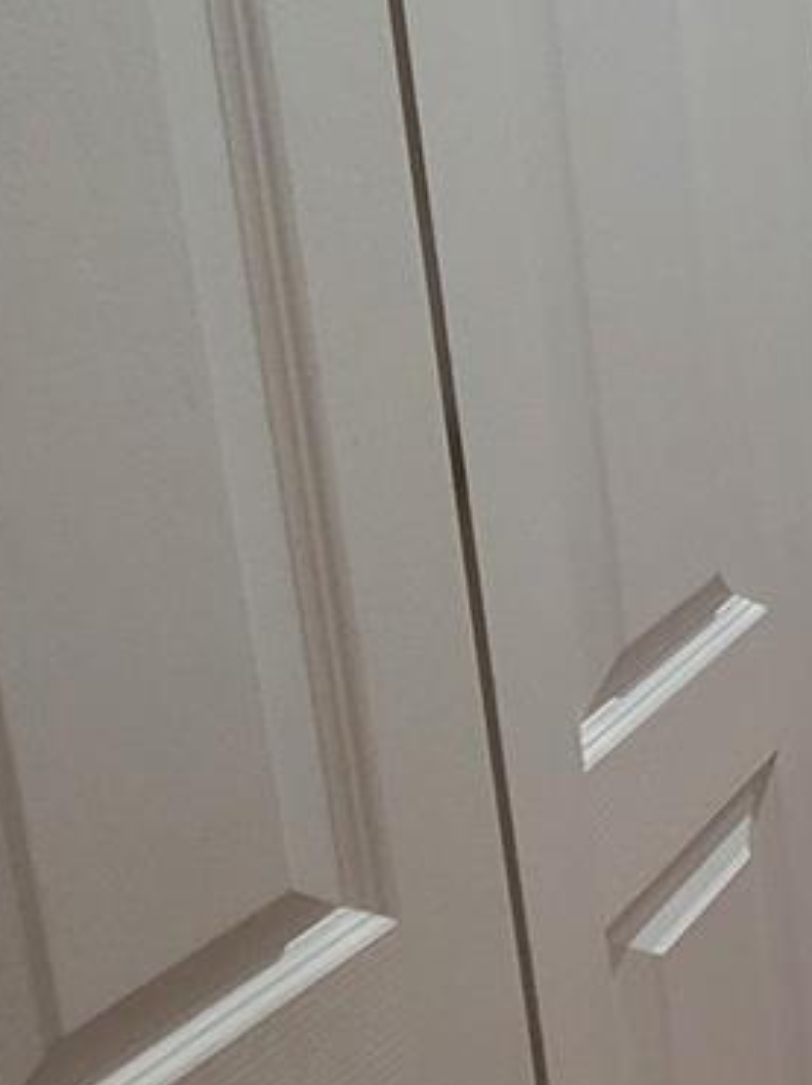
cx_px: 1621
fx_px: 1691
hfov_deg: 18.2
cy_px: 164
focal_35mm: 54
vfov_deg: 34.1
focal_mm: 2.2
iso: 200
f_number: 2.2
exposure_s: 1/60
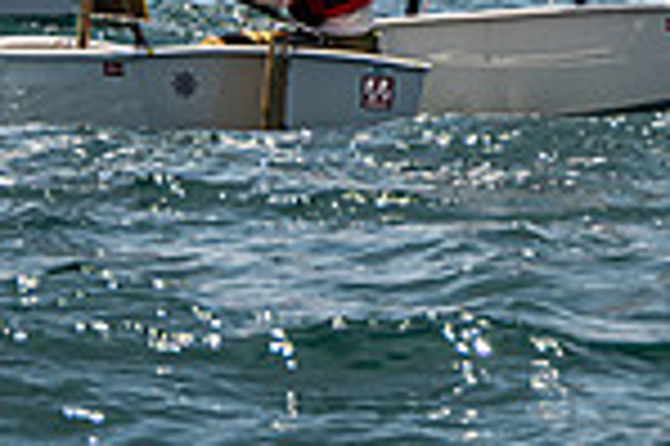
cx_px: 740
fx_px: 8329
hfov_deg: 4.6
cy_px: -344
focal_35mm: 448
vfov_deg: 3.0
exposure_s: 1/1250
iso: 250
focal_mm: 95
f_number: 6.3
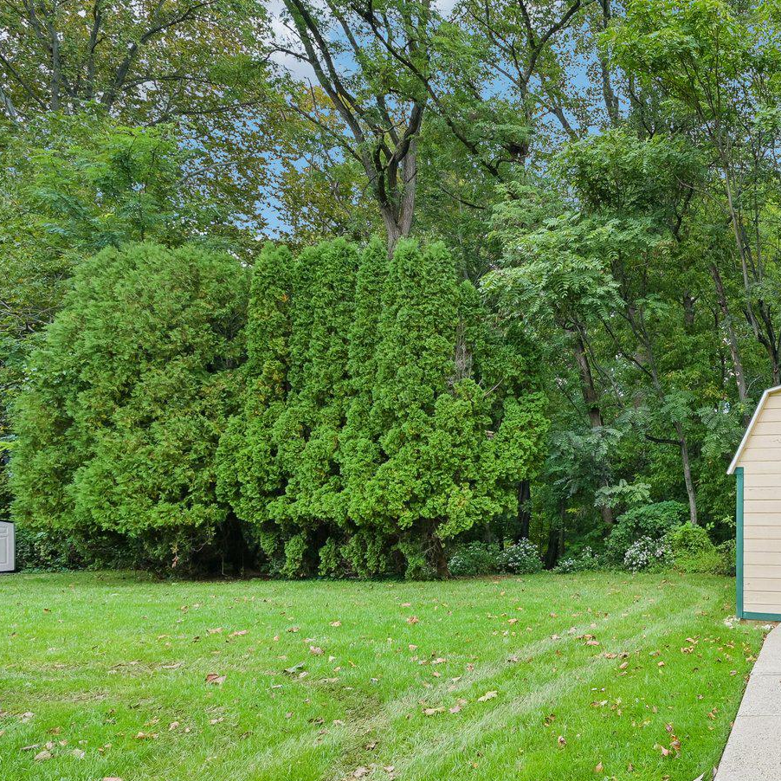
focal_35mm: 27
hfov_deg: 46.4
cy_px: 465
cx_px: 826
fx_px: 689
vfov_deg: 58.6
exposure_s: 1/25
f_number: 8
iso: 100
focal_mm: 14
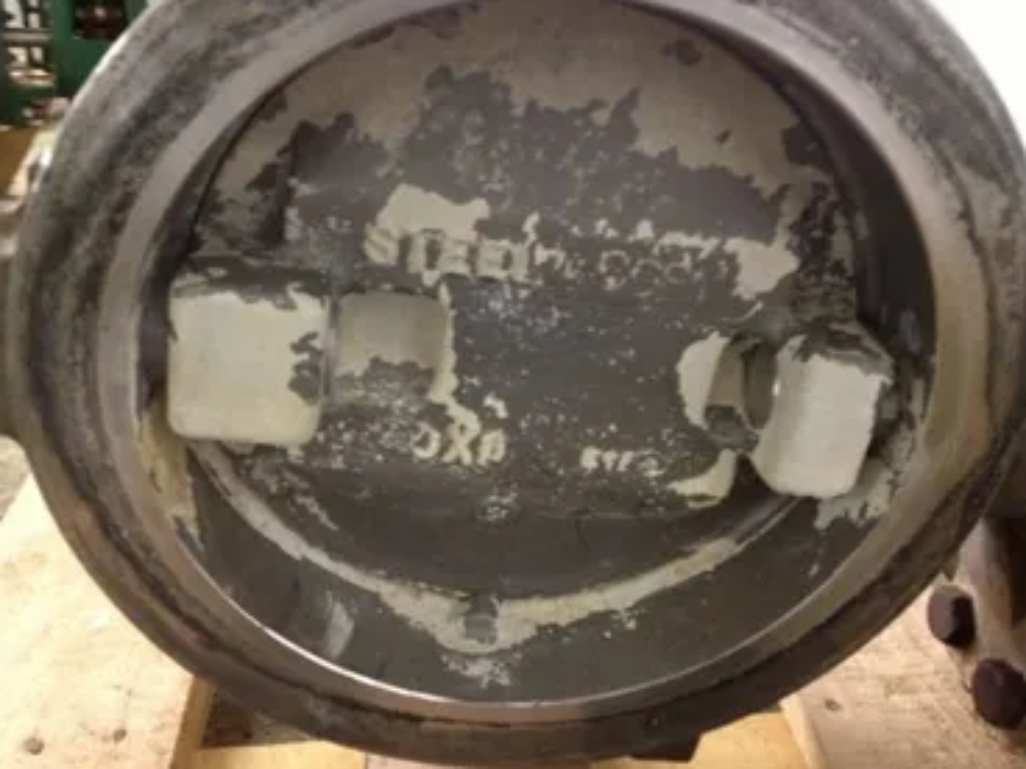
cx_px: 488
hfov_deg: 49.0
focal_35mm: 38
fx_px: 1126
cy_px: 357
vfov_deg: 37.7
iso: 400
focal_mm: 4.28
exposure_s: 1/15
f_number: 2.4
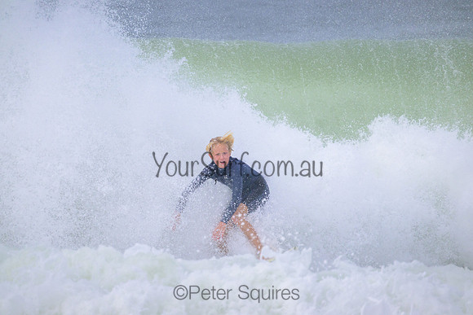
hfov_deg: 2.6
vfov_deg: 1.7
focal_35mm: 800
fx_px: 10513
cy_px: 158
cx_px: 236
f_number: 11
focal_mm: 800
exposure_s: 1/2000
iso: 1400
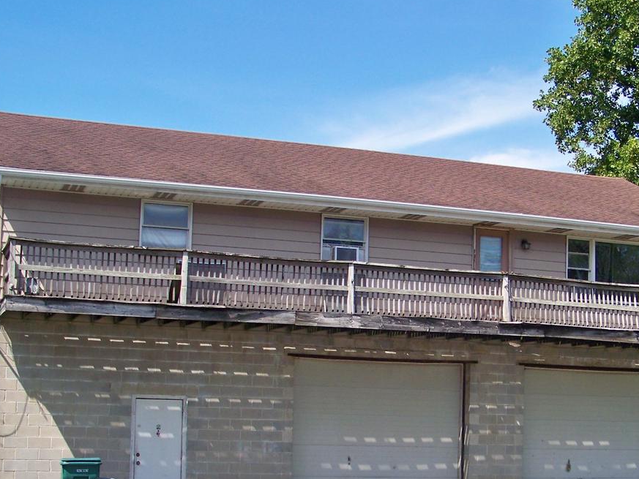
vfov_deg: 23.8
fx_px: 1126
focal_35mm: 61
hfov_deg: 31.4
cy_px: 361
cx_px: 422
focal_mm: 6.75
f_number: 2.8
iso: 64
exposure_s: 1/800
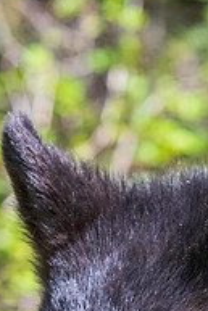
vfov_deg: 2.9
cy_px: 317
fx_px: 6055
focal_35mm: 700
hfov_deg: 2.0
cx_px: 145
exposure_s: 1/1250
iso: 3200
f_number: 10
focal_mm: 200
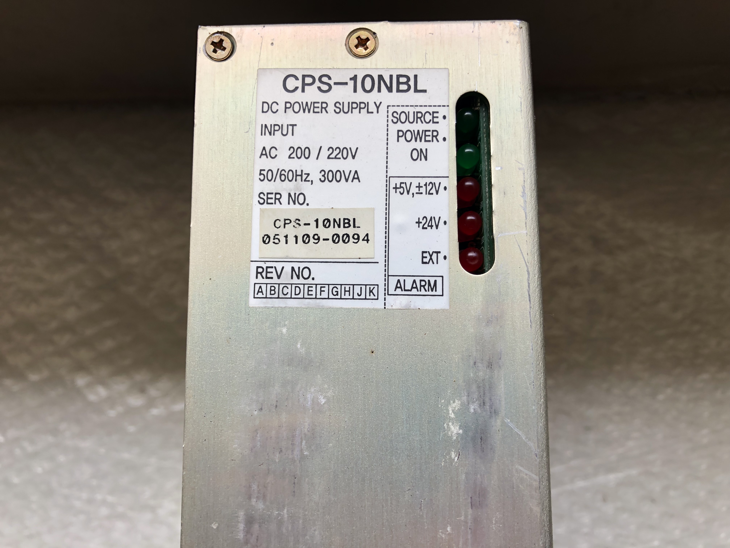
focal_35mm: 28
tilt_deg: -81.7
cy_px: 274
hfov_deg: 63.4
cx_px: 365
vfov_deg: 49.7
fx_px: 590
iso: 20
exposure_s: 1/124
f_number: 1.8
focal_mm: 3.99
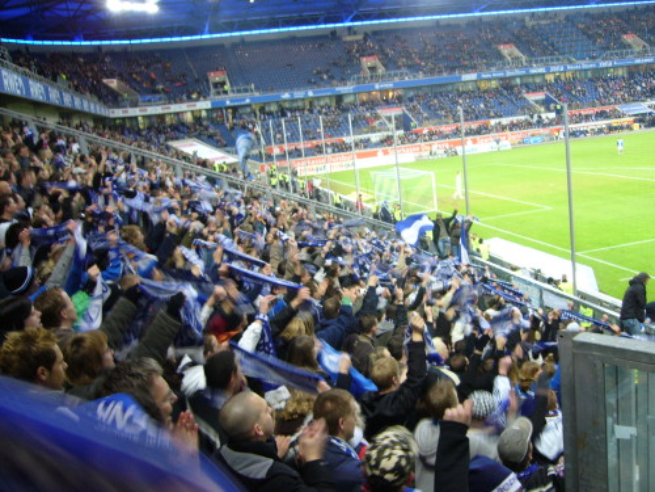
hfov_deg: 52.6
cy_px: 246
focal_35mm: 35
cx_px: 328
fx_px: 662
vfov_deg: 40.7
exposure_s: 1/15
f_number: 2.8
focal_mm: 5.8
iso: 125
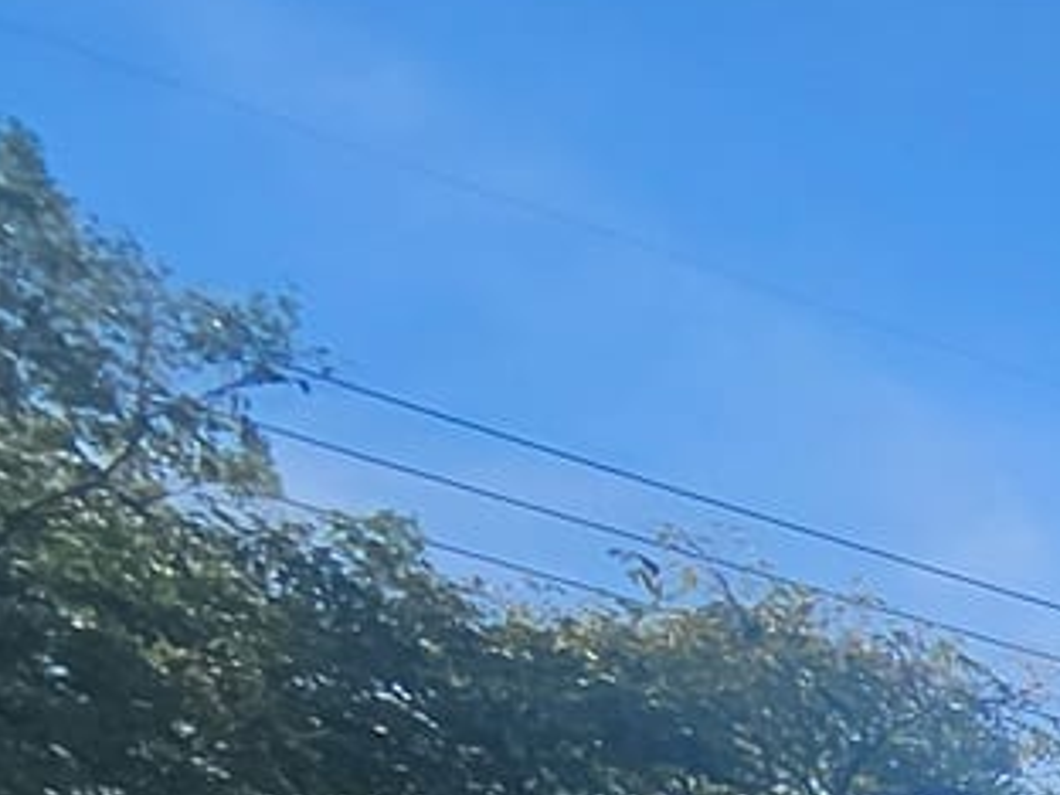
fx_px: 2450
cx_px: 2925
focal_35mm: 80
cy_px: 2181
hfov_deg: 12.8
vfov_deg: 12.2
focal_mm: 1.7
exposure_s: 1/719
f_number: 2.2
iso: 32
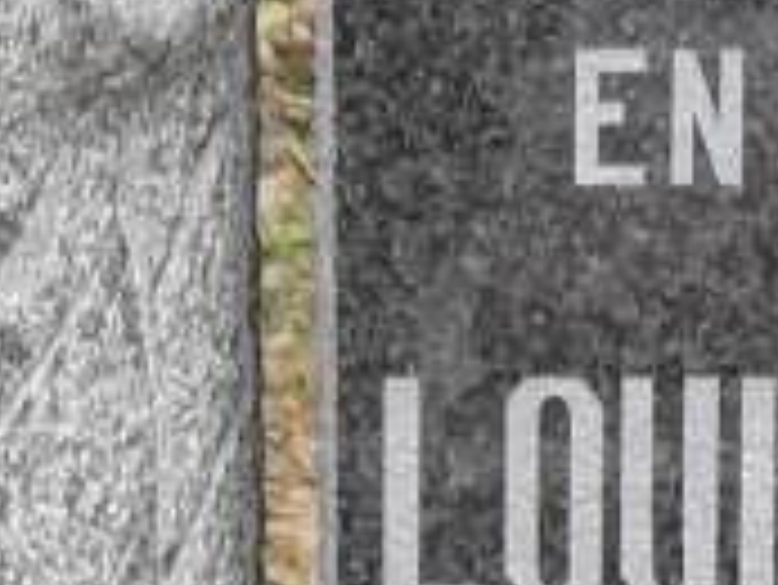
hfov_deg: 3.7
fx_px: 11988
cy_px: 122
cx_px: 1246
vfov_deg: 2.8
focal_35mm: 533
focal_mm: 13.6
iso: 100
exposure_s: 1/90
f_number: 5
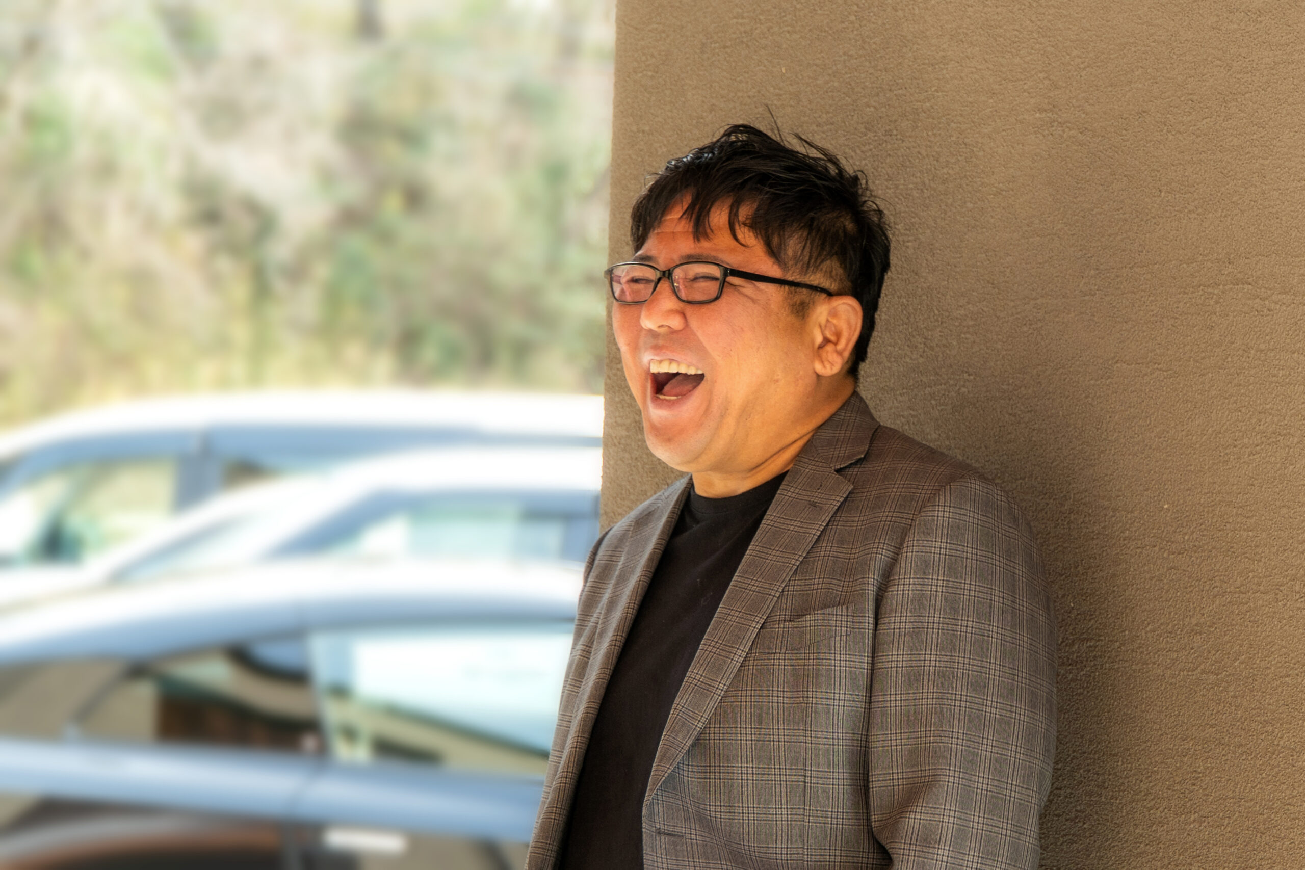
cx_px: 652
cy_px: 435
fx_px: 2827
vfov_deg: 17.5
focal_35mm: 78
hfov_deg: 26.0
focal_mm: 52
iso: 125
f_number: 4
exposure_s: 1/160
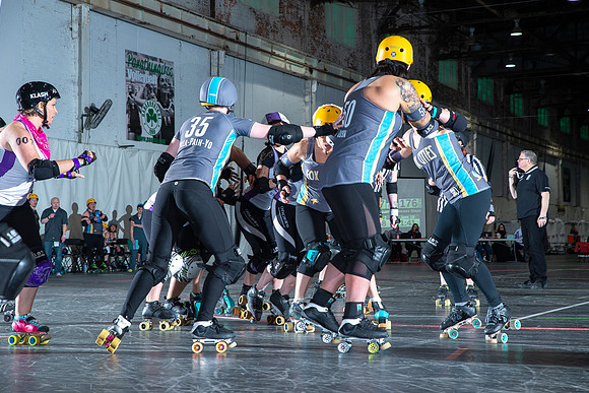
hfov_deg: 28.8
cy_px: 196
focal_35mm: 70
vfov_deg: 19.5
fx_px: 1145
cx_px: 294
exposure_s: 1/160
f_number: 8
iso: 800
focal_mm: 70
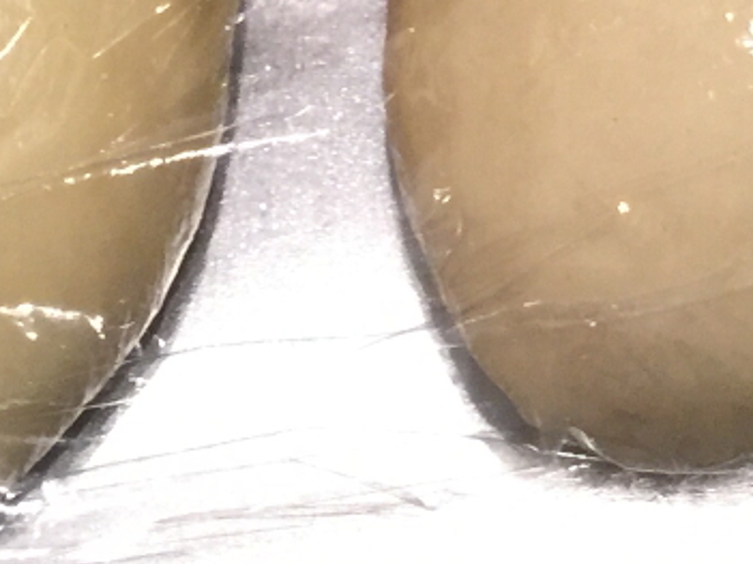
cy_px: -733
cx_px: 629
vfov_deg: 9.8
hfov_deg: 14.5
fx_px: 2936
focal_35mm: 135
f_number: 2.2
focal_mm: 4.15
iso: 100
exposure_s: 1/17
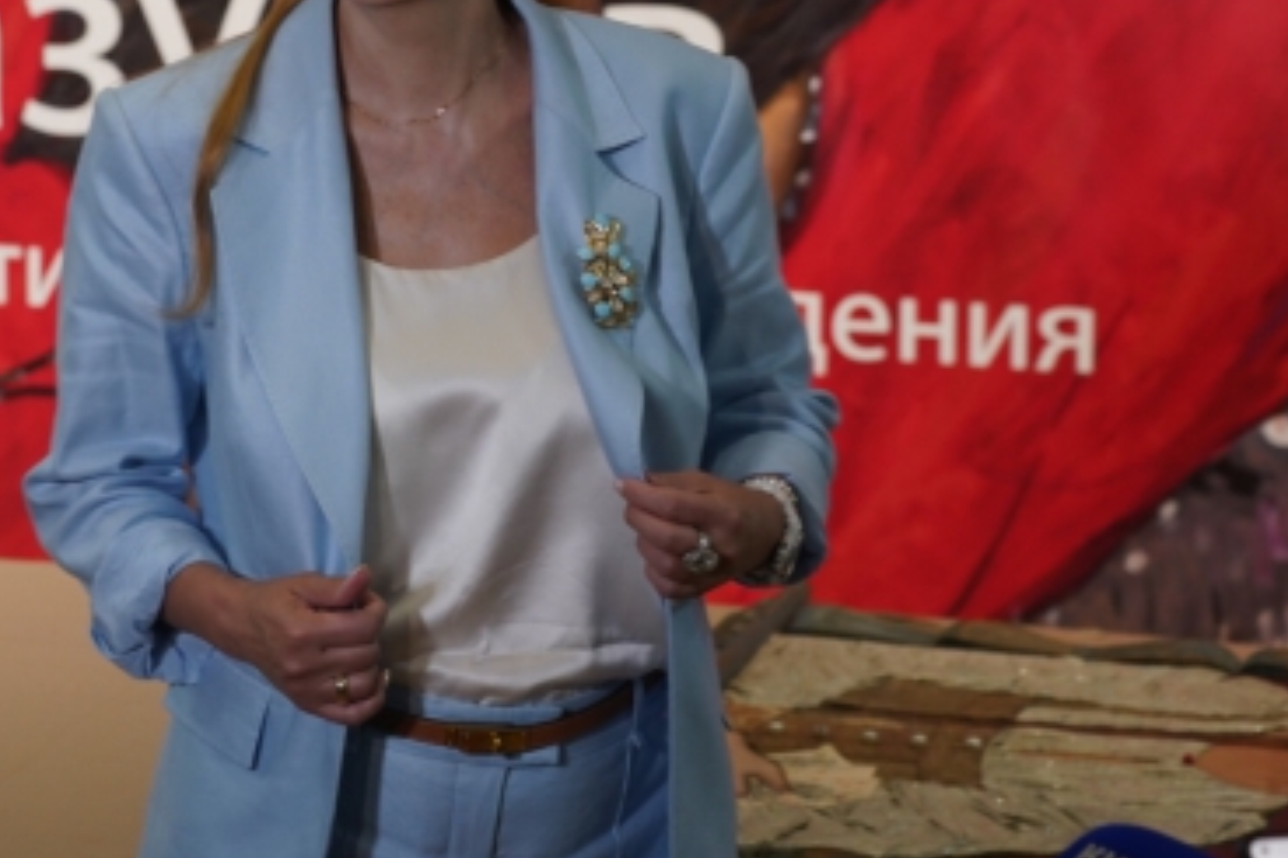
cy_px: 133
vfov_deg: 12.3
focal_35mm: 111
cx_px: 240
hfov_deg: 18.2
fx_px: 3969
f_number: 4
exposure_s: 1/125
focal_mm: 56
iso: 1250
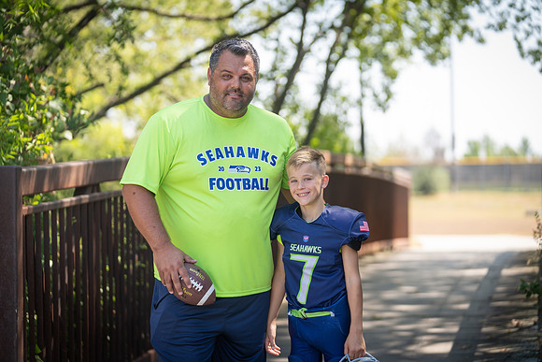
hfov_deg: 18.3
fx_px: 1687
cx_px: 271
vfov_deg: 12.2
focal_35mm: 112
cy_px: 181
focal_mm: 112
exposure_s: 1/320
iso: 100
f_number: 2.8
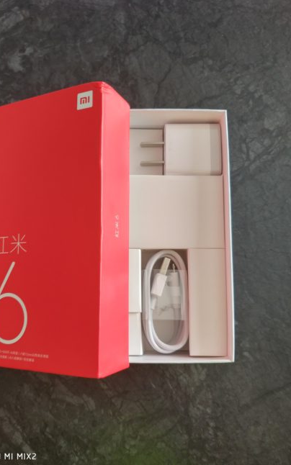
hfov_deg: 36.2
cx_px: 125
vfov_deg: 55.3
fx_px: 444
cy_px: 238
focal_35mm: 35
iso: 200
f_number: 2
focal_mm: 4.5
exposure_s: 1/25
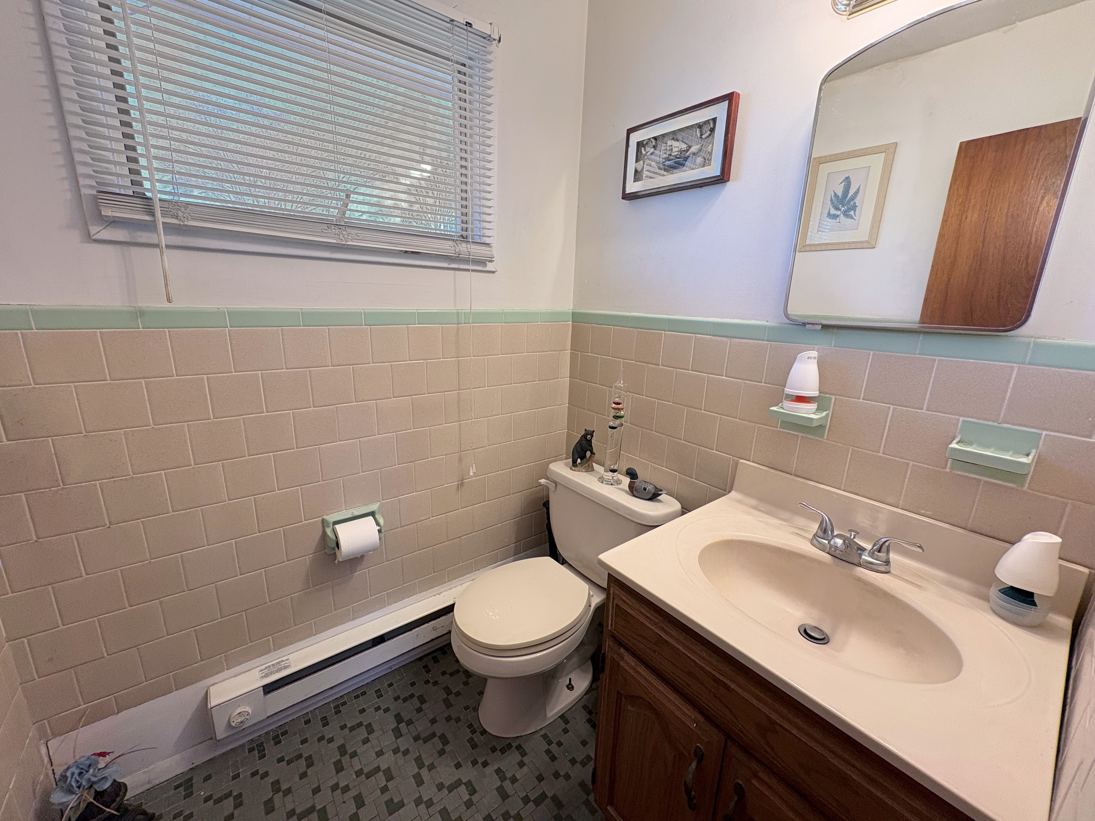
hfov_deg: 102.1
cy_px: 410
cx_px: 548
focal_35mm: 14
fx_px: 443
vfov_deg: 85.7
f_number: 2.2
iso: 160
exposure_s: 1/120
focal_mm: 2.22
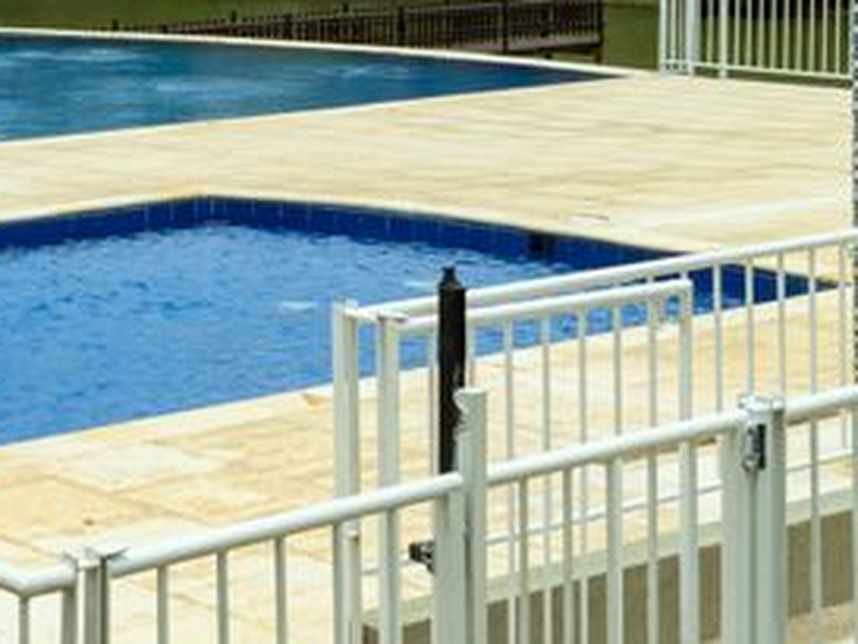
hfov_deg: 20.2
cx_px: -5
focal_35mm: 94
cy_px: 25
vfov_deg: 15.5
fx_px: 2331
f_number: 14
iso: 400
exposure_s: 1/200
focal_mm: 20
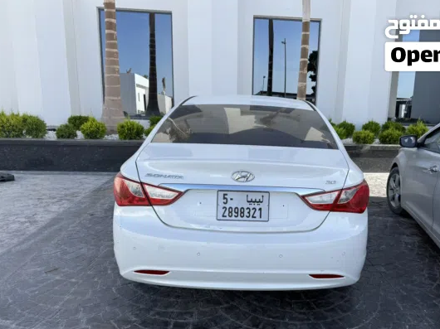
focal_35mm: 29
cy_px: 191
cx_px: 260
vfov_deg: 48.0
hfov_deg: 61.2
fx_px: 368
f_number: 1.78
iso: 80
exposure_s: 1/1901
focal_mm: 6.76
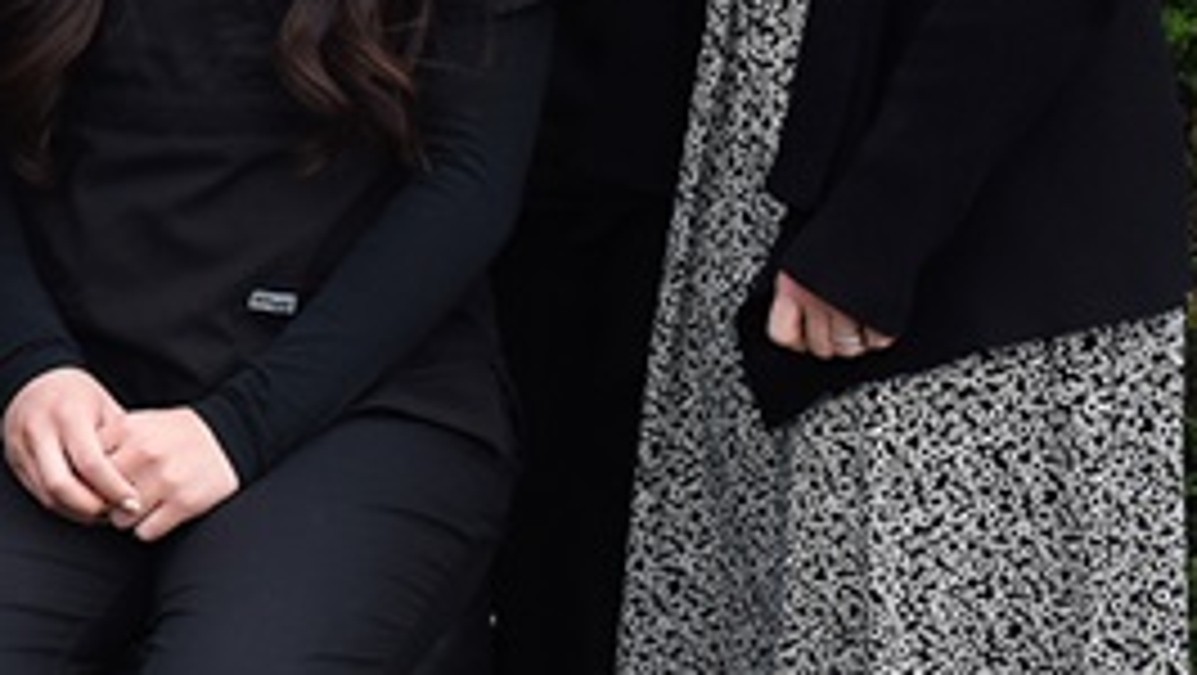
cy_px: -43
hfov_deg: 12.4
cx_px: -1008
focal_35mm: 157
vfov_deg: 7.7
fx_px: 4986
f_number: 6.3
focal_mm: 31
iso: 640
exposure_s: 1/640
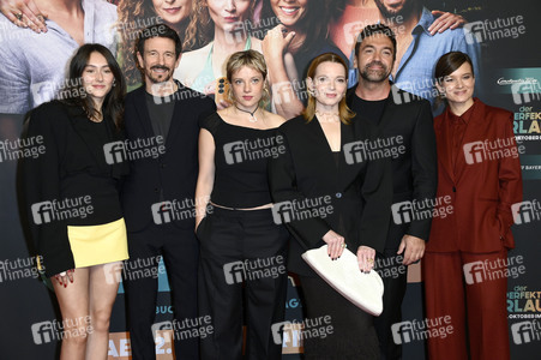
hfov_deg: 39.6
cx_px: 270
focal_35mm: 50
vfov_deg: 27.0
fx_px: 751
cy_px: 180
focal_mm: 50
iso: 1250
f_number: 5.6
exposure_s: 1/250
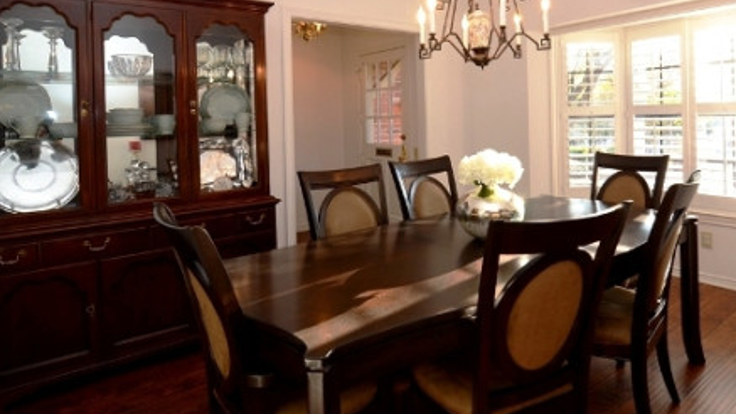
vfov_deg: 48.5
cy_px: 111
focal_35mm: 23
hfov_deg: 78.5
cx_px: 444
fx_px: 443
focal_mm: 11
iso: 100
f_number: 4
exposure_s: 1/40
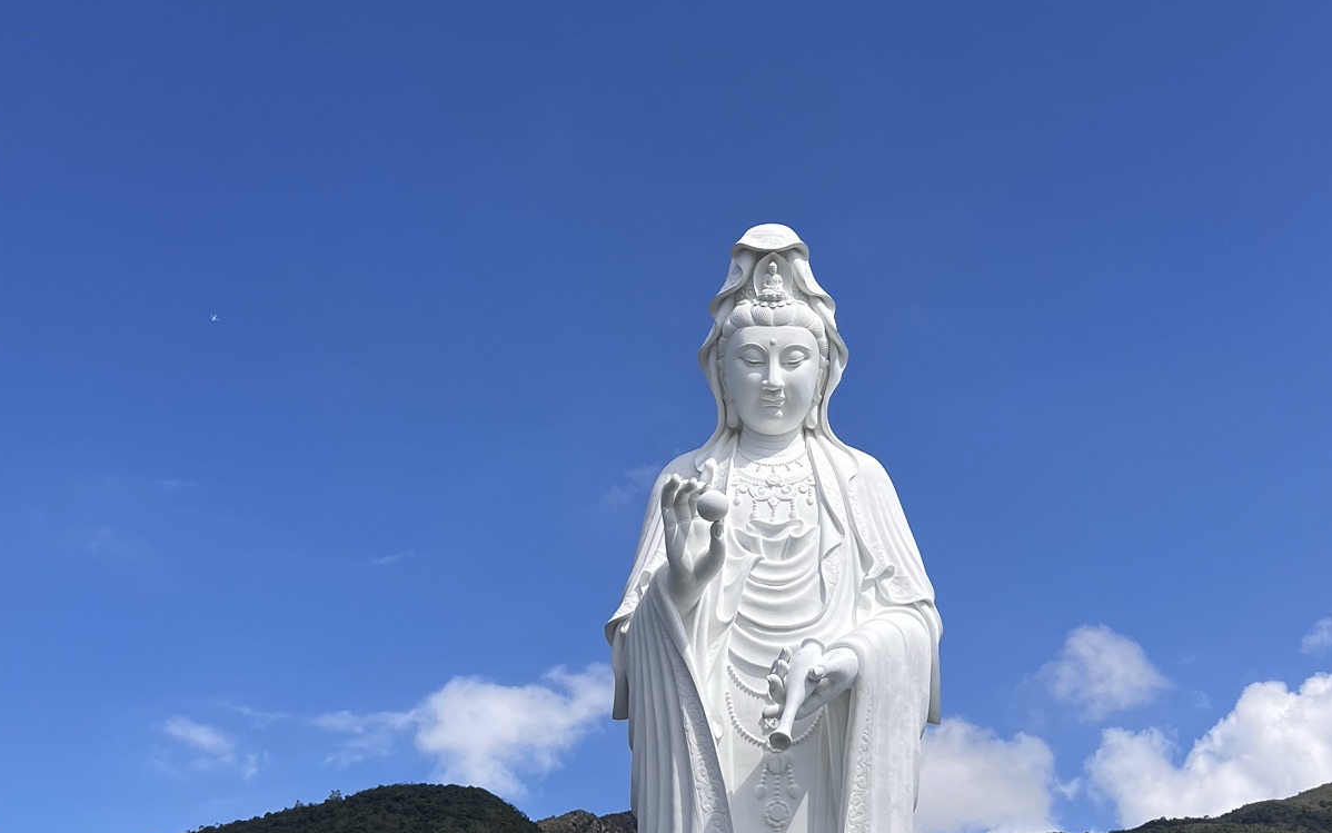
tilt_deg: +33.6
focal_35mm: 46
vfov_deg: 28.0
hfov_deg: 43.4
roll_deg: +1.4
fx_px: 1670
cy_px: 388
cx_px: 748
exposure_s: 1/5882
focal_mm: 5.7
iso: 50
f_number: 1.5
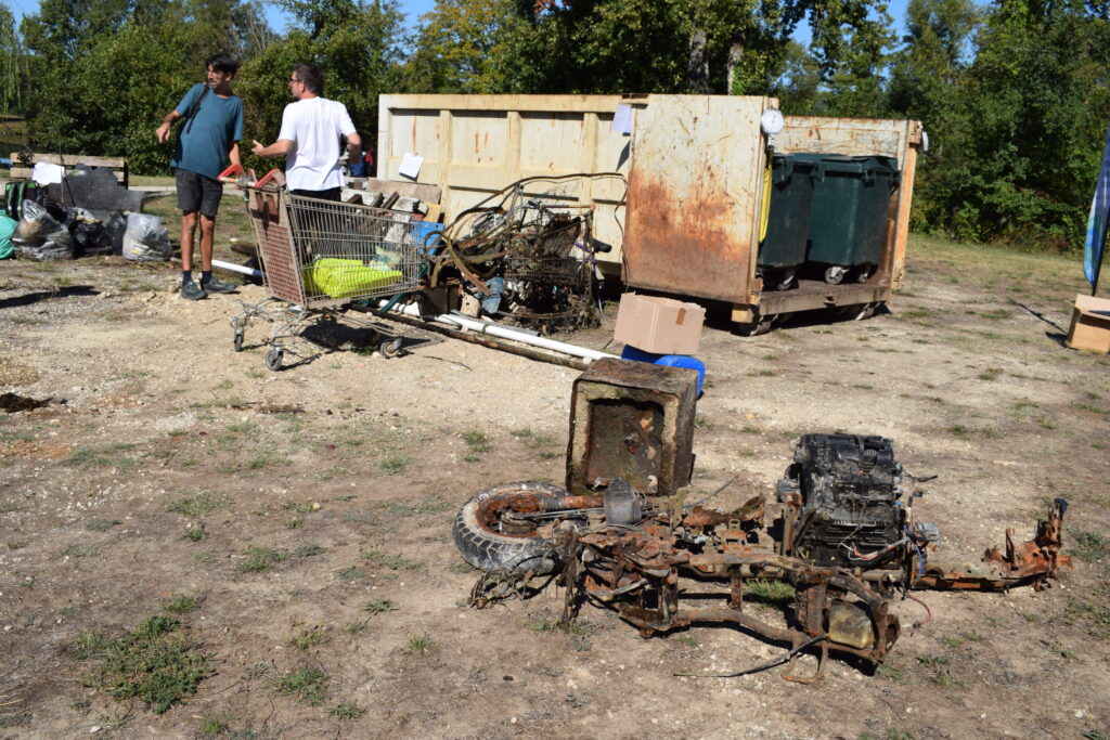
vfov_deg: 38.4
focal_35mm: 34
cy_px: 370
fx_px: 1064
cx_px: 555
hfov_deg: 55.1
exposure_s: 1/500
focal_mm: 23
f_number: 11
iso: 200
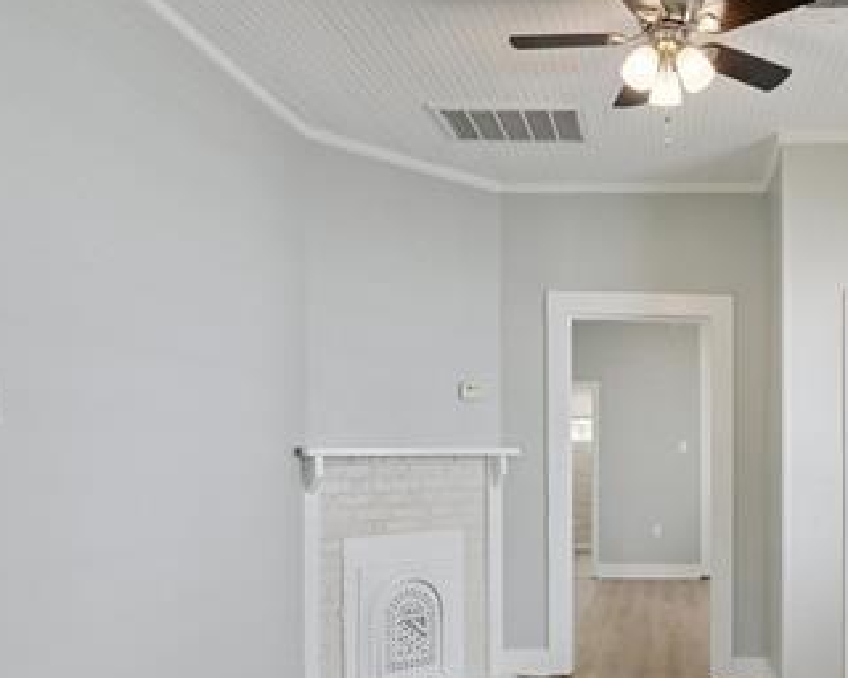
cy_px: 466
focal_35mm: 30
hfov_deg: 55.1
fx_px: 753
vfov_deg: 47.5
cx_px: 665
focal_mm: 16
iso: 400
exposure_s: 1/15
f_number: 13
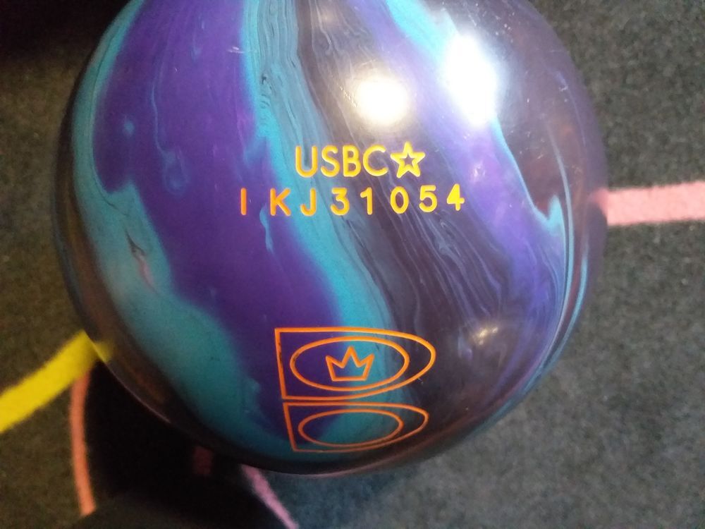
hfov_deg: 67.3
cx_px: 352
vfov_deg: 53.1
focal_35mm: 26
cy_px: 264
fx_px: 530
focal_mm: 3.93
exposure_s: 1/15
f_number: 1.7
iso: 800
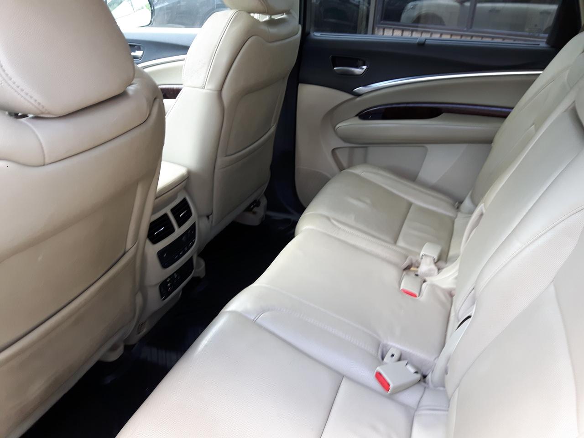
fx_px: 523
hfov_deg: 58.4
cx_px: 292
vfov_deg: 45.4
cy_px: 219
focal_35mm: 31
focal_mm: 3.7
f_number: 1.9
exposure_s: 1/33
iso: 50
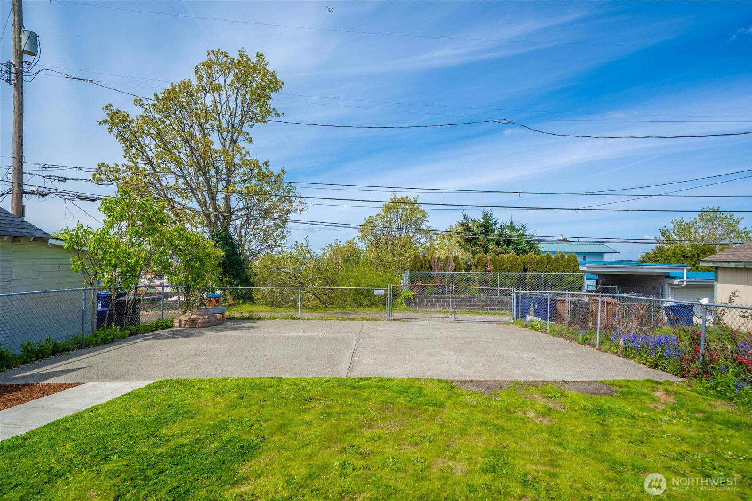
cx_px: 376
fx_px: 418
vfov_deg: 61.9
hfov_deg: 84.0
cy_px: 250
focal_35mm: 20
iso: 100
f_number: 7.1
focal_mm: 20
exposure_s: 1/320
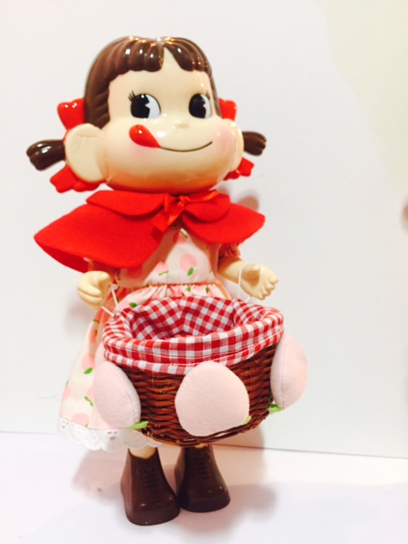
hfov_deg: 48.2
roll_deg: -0.8
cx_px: 204
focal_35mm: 29
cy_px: 272
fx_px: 456
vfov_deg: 61.7
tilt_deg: -5.5
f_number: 2.2
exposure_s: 1/33
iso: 200
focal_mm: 4.15
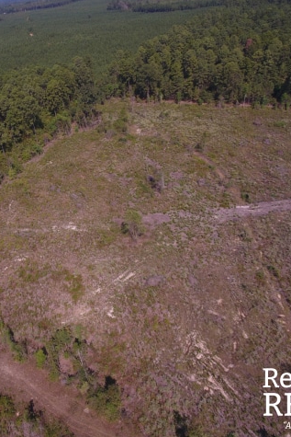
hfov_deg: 45.6
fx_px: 339
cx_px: 92
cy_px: 220
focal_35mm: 28
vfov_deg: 65.5
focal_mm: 3.61
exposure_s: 1/960
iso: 100
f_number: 2.8
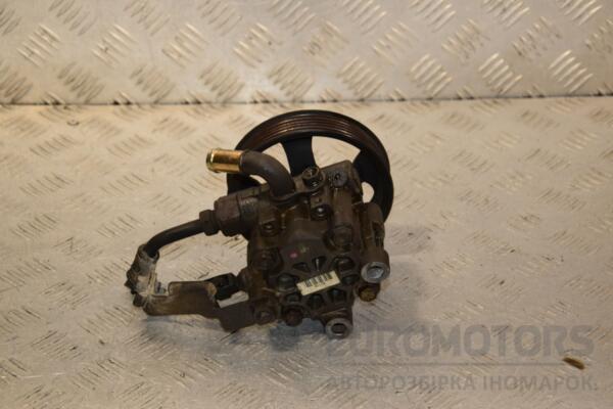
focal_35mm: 87
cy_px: 204
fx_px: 1481
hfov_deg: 23.4
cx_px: 306
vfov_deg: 15.7
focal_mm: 58
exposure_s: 1/200
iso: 800
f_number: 6.3
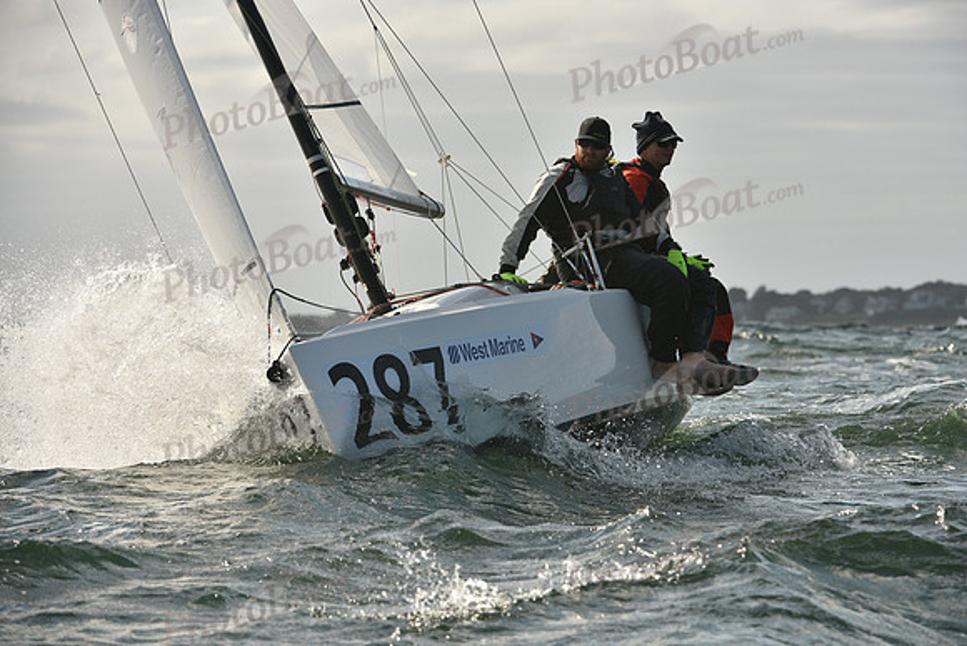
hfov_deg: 10.3
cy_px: 323
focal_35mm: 200
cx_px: 484
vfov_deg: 6.9
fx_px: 5373
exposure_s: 1/1600
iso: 320
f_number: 7.1
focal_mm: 200
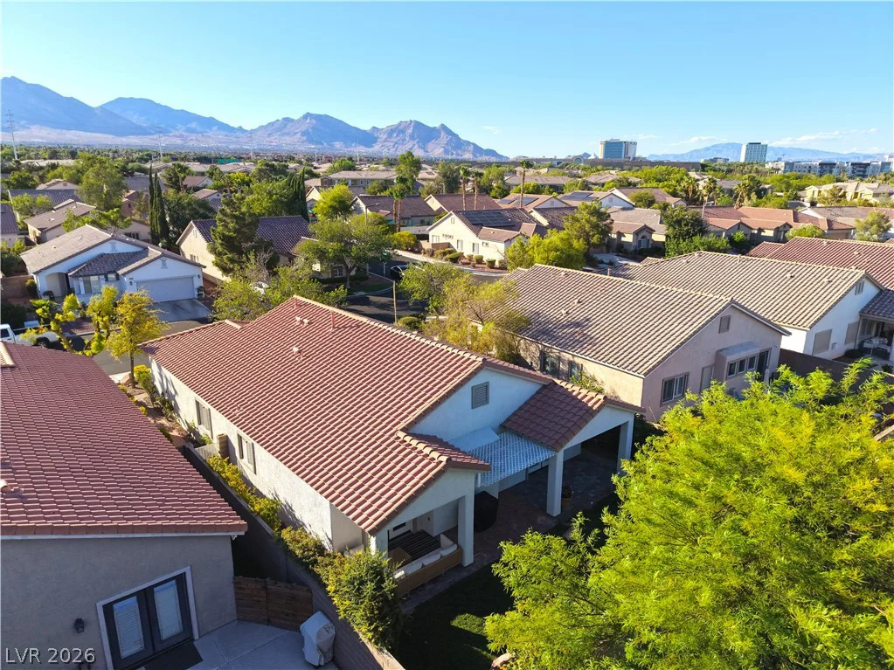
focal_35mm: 24
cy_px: 335
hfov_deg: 71.6
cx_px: 447
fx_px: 620
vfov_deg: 56.8
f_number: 1.8
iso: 290
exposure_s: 1/4000
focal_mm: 8.67
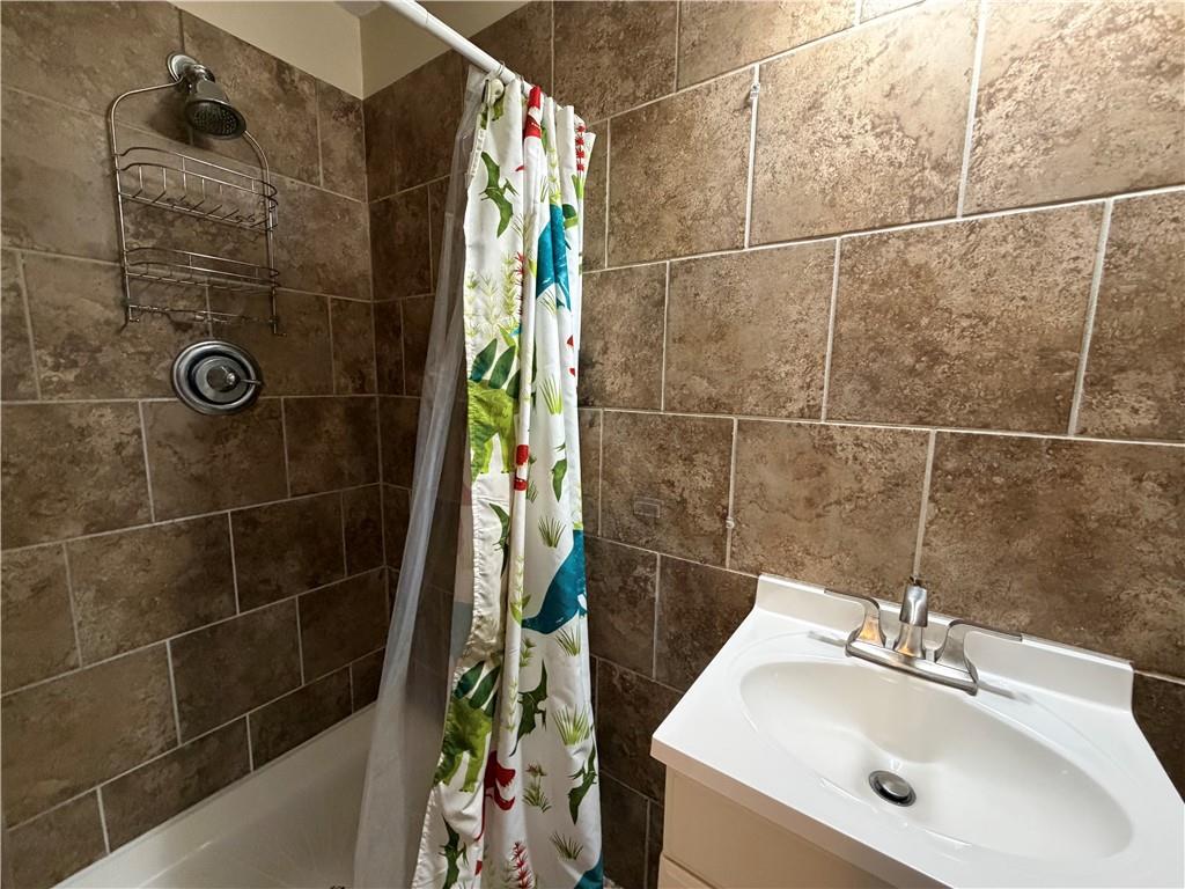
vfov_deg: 85.7
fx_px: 479
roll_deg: -0.3
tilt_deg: -7.7
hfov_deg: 102.1
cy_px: 444
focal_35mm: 14
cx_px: 592
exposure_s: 1/60
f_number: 2.2
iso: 500
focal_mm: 2.22
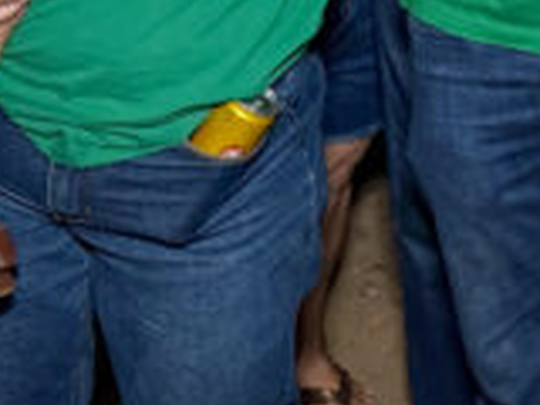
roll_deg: -2.7
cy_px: -415
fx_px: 1794
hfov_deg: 16.2
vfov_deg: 11.5
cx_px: 705
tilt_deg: -11.2
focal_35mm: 115
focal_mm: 6.76
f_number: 1.78
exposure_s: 1/60
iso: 320
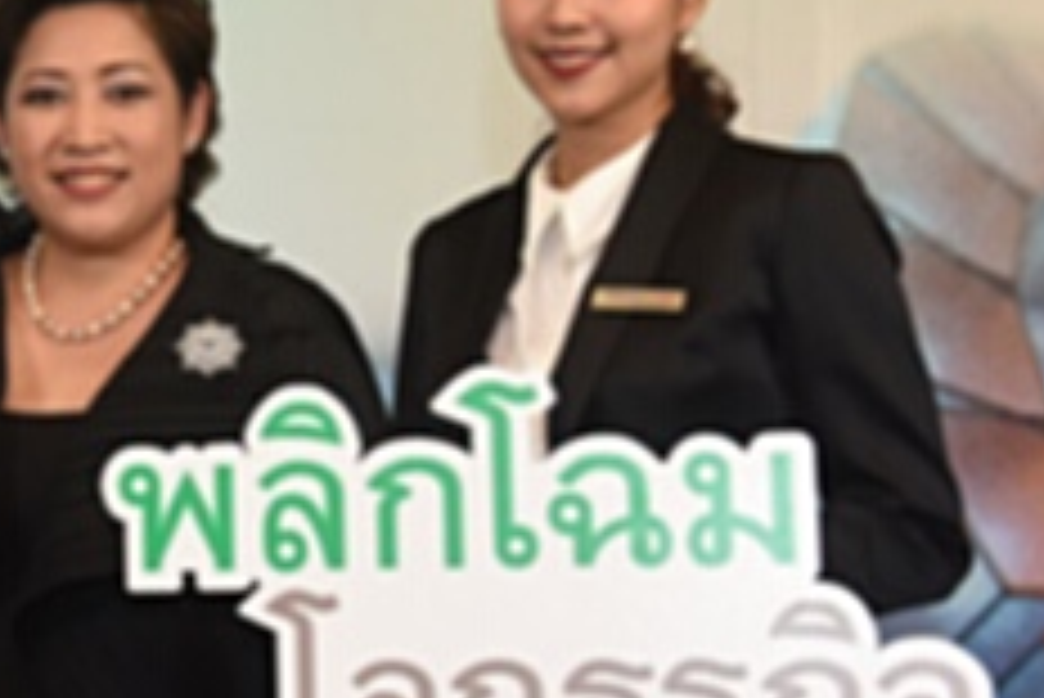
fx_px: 3047
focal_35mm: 105
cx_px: -216
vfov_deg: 13.1
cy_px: 308
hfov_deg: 18.4
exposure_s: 1/125
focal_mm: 38
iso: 1000
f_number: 4.5
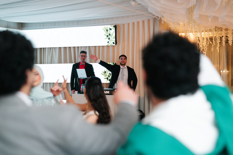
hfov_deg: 32.1
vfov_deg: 21.7
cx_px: 116
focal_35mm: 63
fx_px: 405
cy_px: 78
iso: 800
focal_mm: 62
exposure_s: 1/160
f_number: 2.5
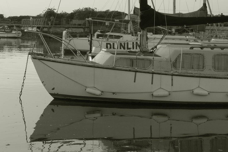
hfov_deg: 26.8
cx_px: 69
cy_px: 48
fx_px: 475
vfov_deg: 18.1
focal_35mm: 75
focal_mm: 34.2
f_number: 8
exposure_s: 1/500
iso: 640
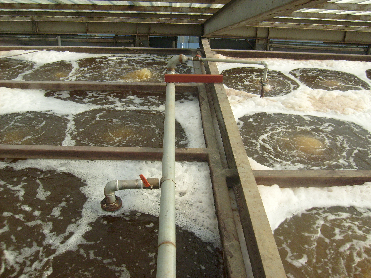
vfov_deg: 40.7
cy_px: 139
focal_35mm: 35
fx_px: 375
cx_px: 186
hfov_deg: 52.6
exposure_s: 1/90
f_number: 7.1
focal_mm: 5.8
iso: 80
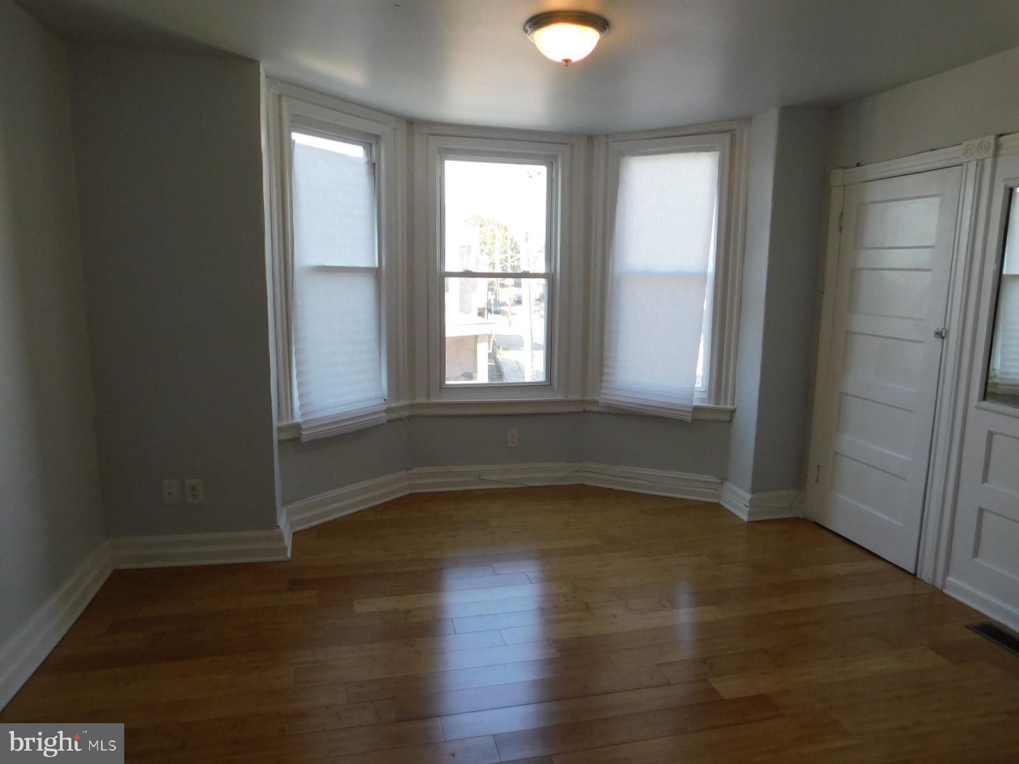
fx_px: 677
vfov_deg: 58.9
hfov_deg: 73.9
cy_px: 382
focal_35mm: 23
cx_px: 510
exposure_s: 1/100
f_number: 3
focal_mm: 4
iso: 125
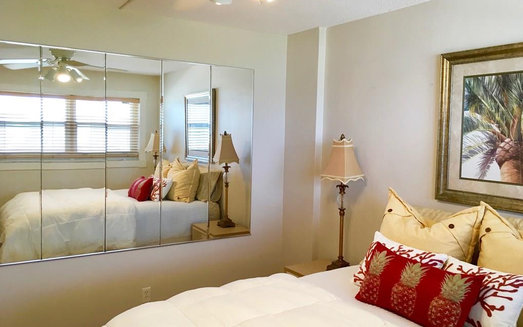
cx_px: 263
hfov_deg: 61.2
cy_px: 162
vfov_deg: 40.6
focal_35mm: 31
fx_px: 442
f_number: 2.2
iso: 50
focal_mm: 4.15
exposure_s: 1/30
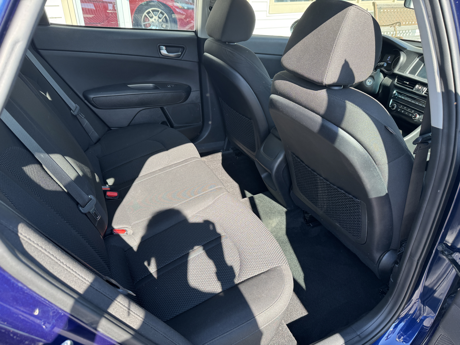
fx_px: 319
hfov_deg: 71.6
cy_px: 172
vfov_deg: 56.8
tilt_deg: -31.1
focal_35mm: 24
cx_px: 230
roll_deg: -1.5
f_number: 1.78
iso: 80
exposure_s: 1/244
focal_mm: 6.76
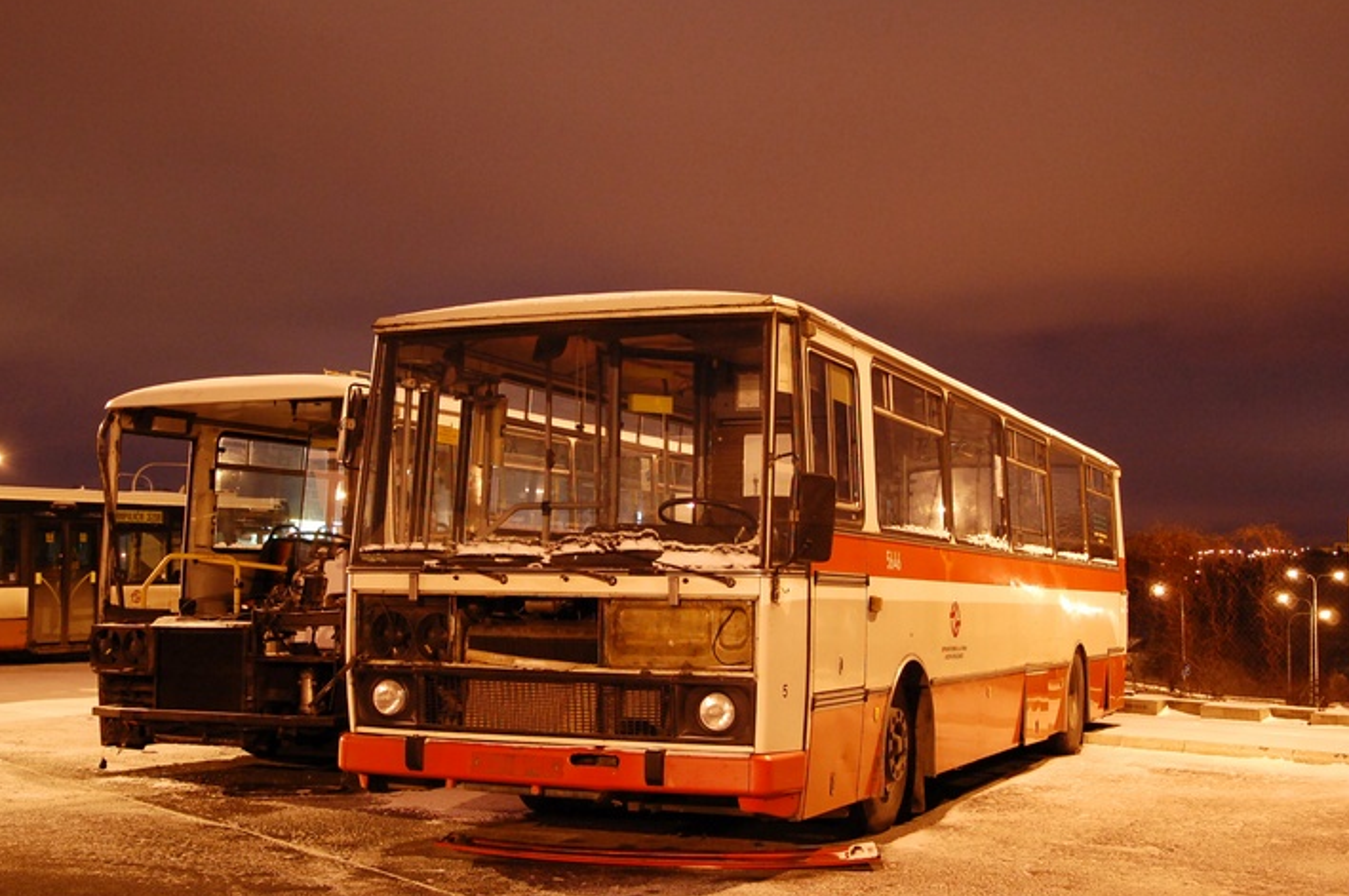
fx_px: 1783
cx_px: 628
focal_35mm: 48
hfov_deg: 41.4
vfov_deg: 28.2
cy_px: 430
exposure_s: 1
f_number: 4
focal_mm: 25
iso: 900
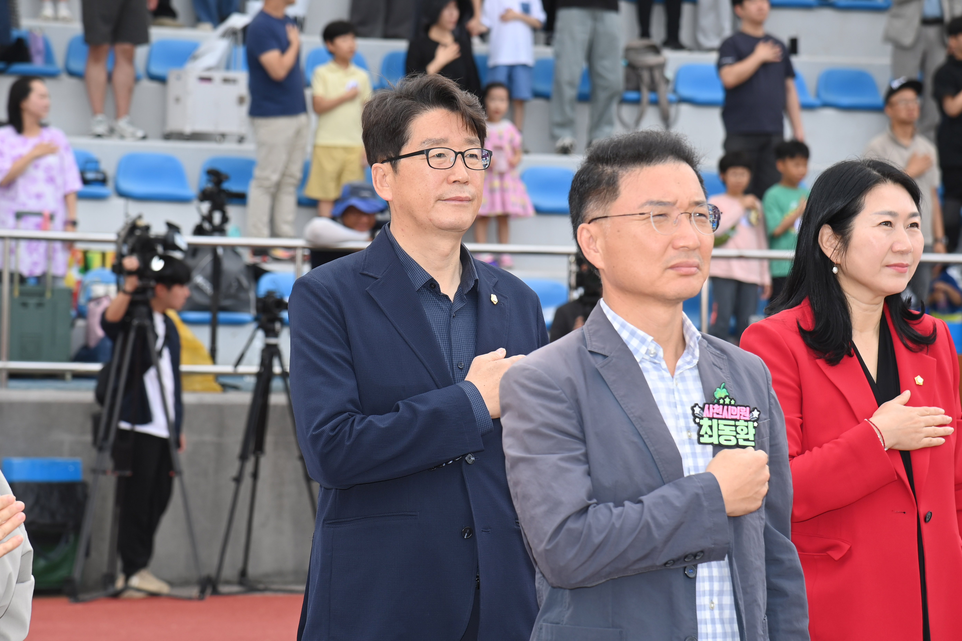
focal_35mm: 120
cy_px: 320
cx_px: 481
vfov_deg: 11.4
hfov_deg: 17.1
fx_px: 3206
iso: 200
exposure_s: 1/250
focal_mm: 120
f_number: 7.1
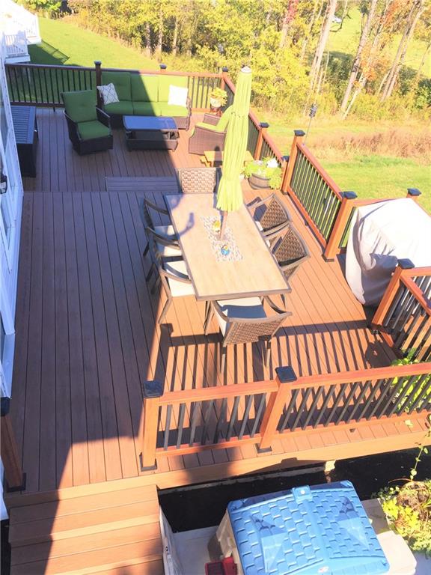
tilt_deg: -39.4
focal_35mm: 29
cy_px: 288
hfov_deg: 48.2
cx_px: 216
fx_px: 481
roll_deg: -8.5
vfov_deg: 61.7
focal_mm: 4.15
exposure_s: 1/719
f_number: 2.2
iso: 32
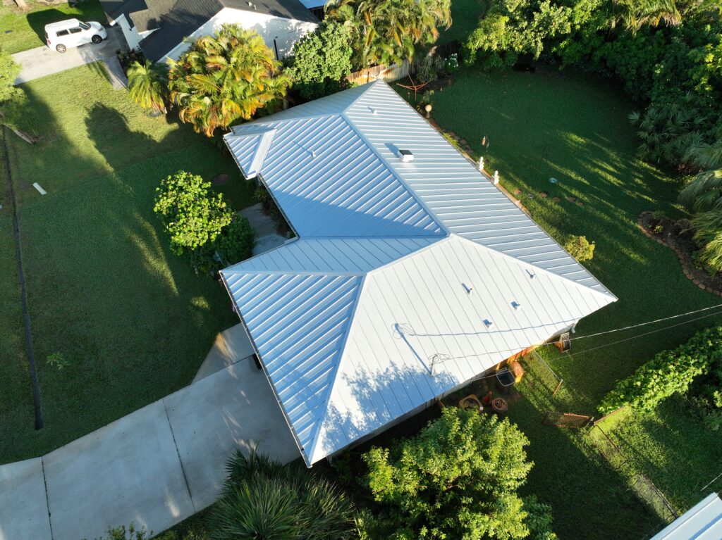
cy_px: 270
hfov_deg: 71.6
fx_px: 500
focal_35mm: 24
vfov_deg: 56.8
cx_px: 361
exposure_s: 1/120
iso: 200
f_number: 2.8
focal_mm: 12.29
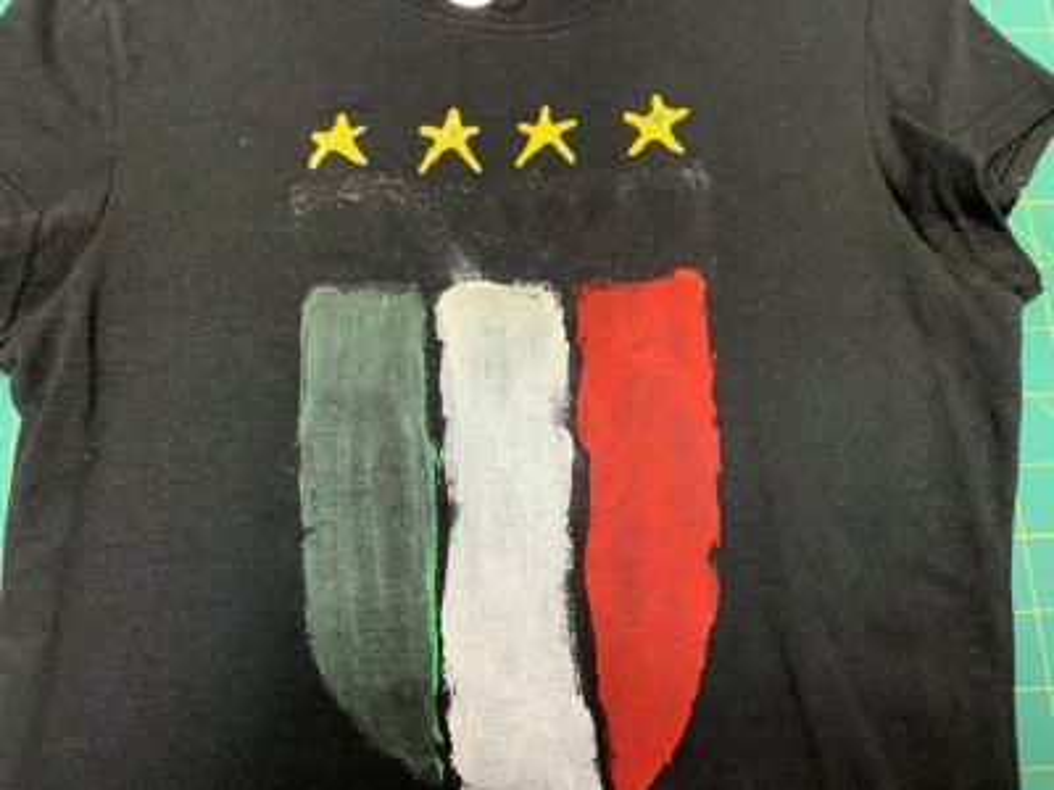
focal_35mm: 26
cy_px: 395
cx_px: 527
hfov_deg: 67.3
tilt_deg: -76.8
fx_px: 792
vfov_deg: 53.1
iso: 320
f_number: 1.8
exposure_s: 1/40
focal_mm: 4.25
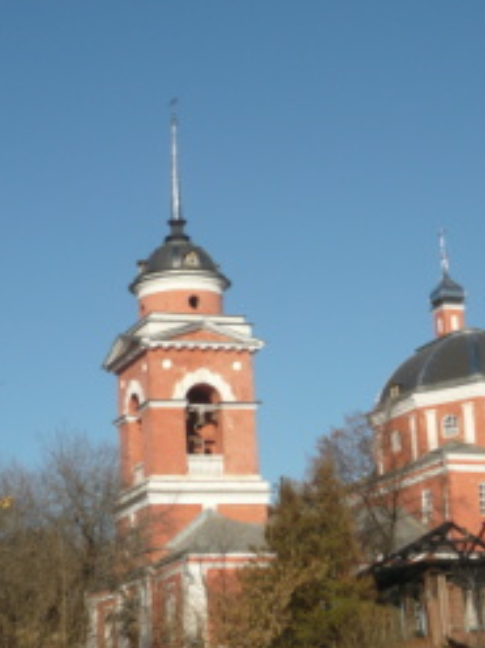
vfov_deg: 25.0
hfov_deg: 18.8
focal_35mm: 78
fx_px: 1458
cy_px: 296
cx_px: 304
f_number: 10
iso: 100
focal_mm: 9.1
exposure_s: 1/160
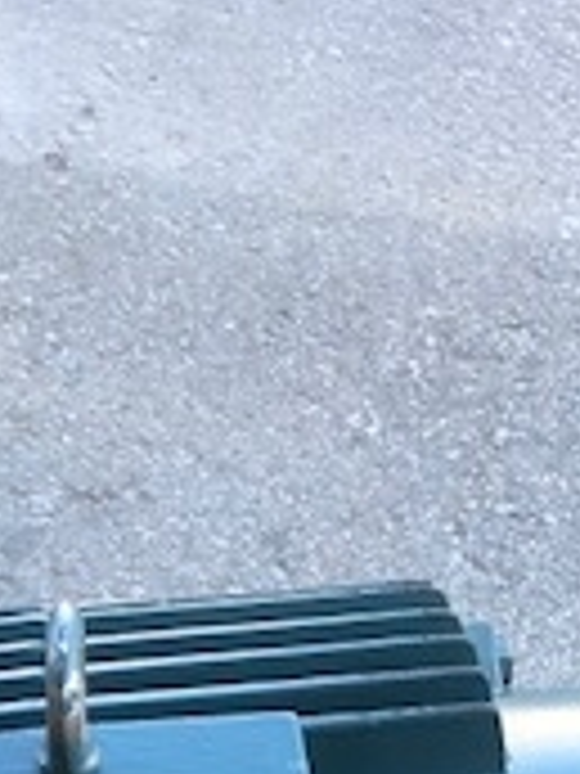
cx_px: 36
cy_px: 1143
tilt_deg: -55.6
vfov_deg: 17.2
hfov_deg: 14.1
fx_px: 2323
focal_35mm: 104
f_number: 1.8
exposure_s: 1/120
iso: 25
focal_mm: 4
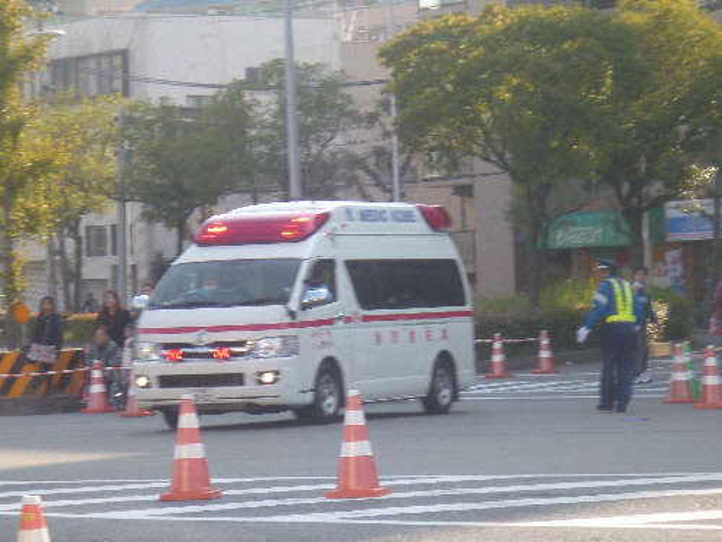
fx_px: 3254
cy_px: 271
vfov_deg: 9.5
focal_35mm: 156
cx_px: 361
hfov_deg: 12.7
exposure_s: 1/125
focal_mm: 21.5
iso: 100
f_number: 5.9
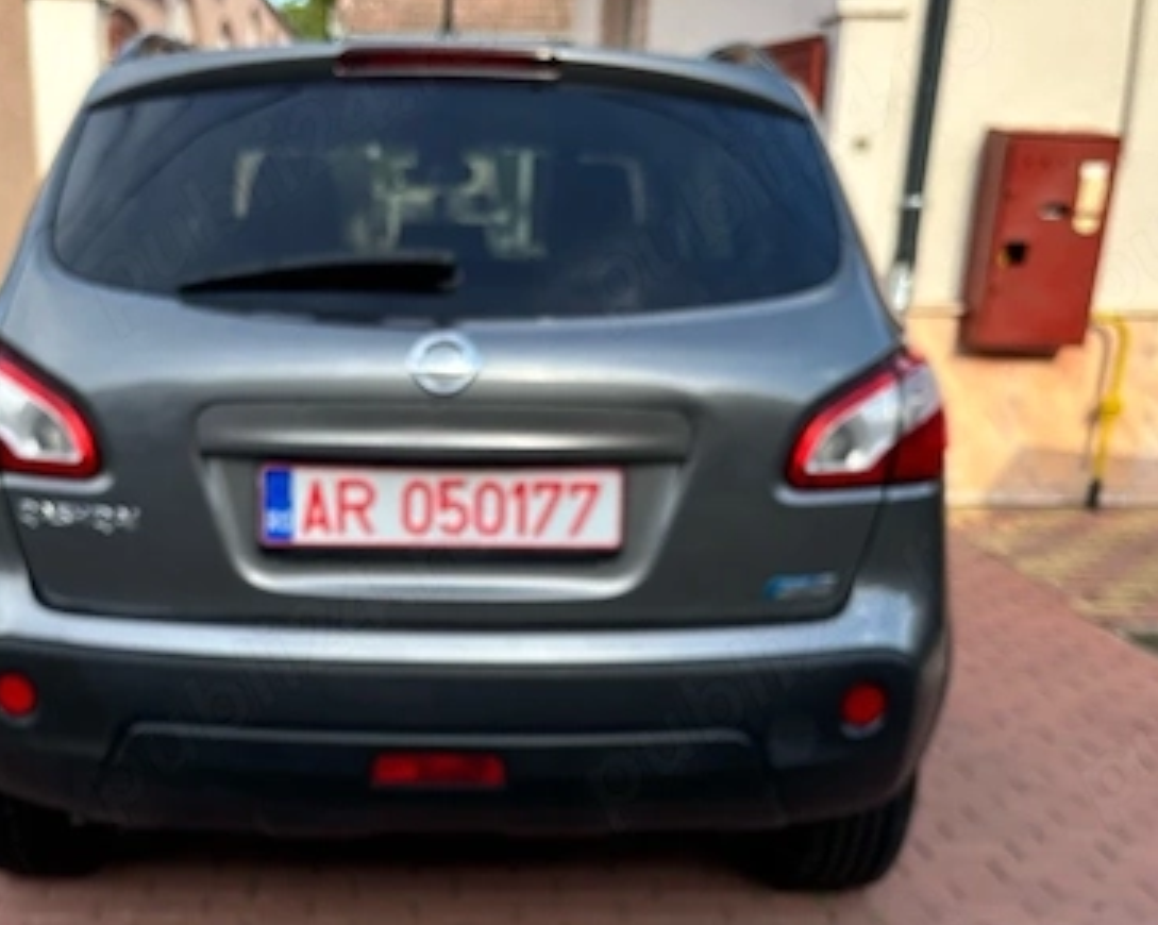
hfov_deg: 43.4
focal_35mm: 42
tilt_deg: -18.5
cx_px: 418
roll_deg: -1.7
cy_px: 673
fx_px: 1439
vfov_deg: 35.0
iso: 50
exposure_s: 1/615
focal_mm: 5.96
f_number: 1.6
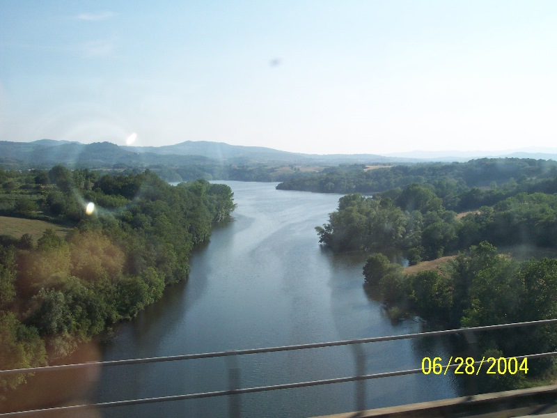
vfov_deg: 37.7
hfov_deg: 49.0
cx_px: 278
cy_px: 209
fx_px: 611
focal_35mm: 38
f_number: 4.8
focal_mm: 8
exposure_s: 1/350
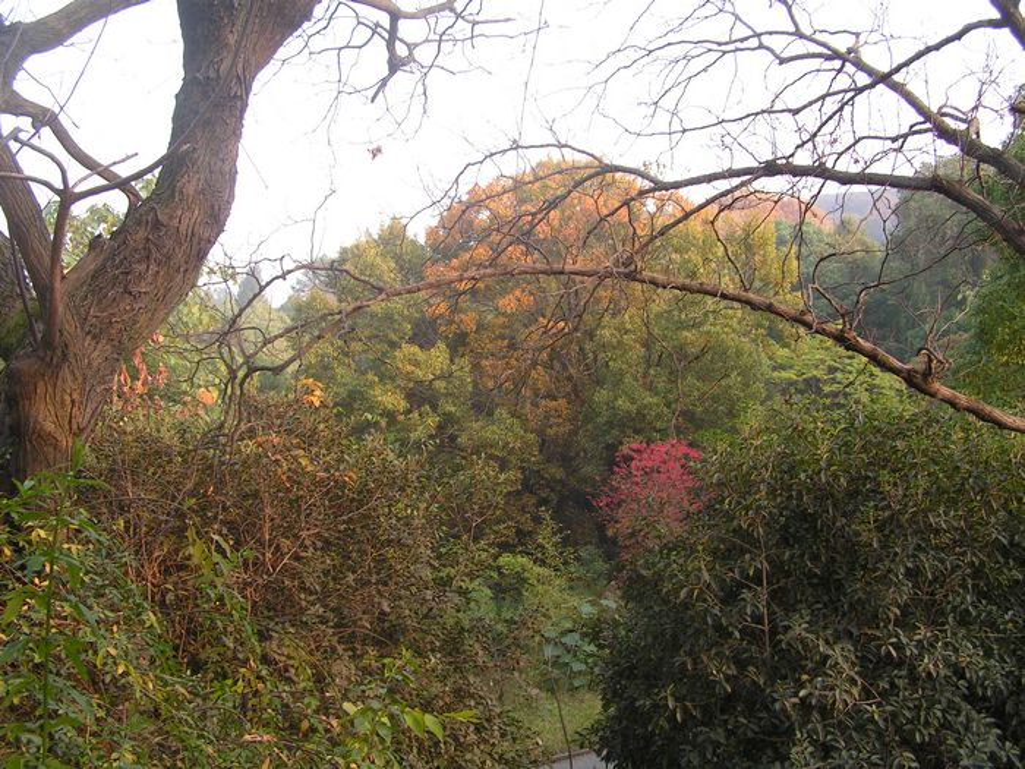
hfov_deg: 49.0
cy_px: 384
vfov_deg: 37.7
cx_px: 512
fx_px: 1125
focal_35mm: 38
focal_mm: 6.3
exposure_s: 1/50
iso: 50
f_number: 5
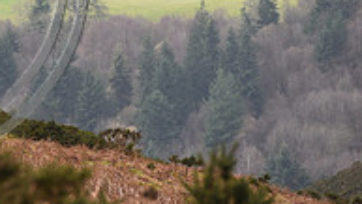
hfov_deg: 3.4
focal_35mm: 628
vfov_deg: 1.9
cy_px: -51
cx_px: -126
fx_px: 6034
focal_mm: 200
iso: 450
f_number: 5.6
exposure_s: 1/800
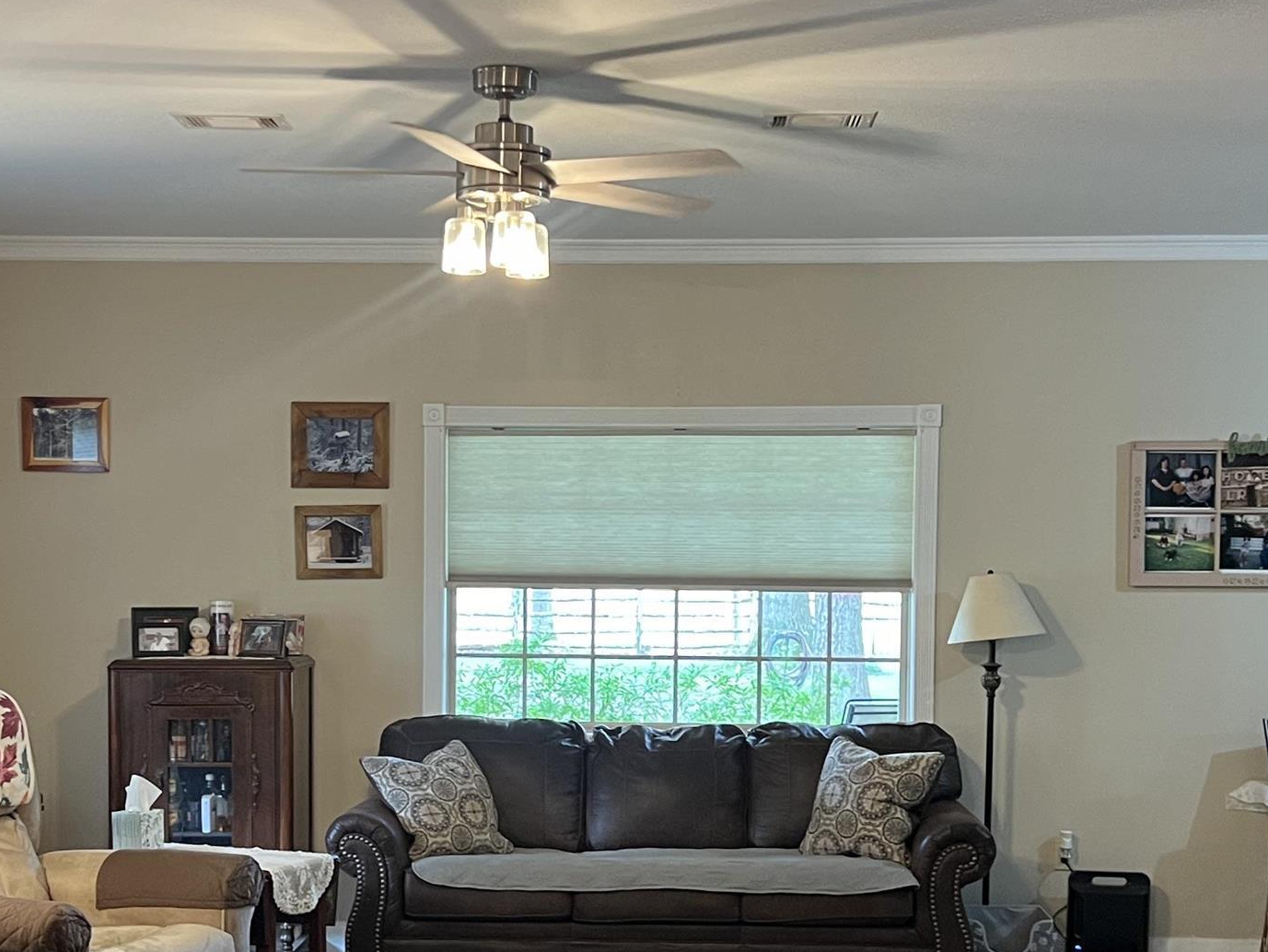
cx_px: 585
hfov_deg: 33.2
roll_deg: -0.8
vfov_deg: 25.1
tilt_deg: -2.5
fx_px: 2125
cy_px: 660
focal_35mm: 58
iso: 250
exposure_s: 1/60
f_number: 1.5
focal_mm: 5.7
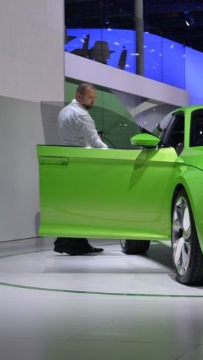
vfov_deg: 25.4
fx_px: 803
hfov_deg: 13.9
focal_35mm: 84
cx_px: 263
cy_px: 181
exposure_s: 1/125
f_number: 5.6
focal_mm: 35
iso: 180
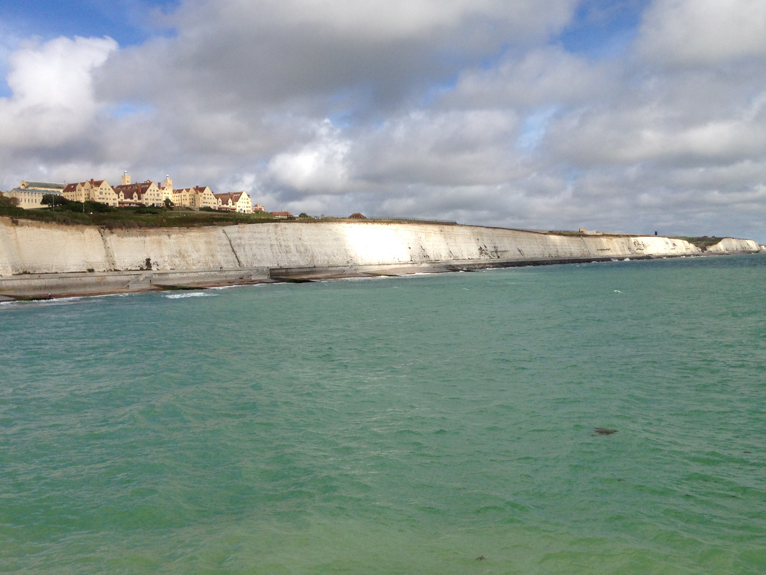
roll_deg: +1.4
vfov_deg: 35.8
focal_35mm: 40
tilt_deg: +3.1
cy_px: 231
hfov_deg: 46.8
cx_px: 392
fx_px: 885
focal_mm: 4.12
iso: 50
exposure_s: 1/3195
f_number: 2.4
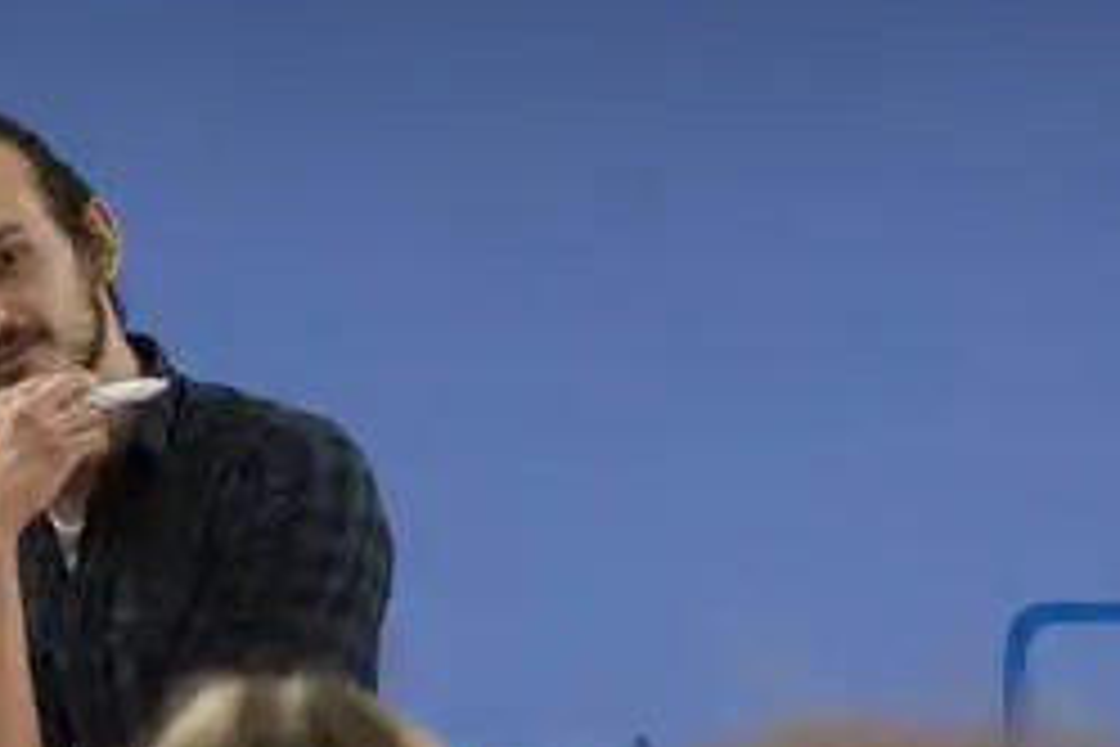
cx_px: -216
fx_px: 8057
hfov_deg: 7.9
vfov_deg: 5.3
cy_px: 756
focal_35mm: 259
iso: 500
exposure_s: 1/320
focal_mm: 70
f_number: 2.8
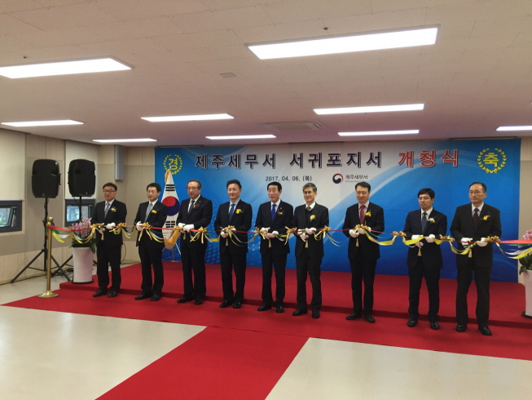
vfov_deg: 48.2
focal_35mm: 29
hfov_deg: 61.7
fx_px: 446
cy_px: 200
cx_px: 266
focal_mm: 4.15
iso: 50
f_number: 2.2
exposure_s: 1/30
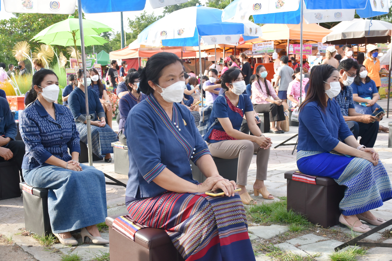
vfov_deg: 33.0
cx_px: 196
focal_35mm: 40
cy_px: 130
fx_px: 441
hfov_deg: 47.9
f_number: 4
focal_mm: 27
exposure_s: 1/1000
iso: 720
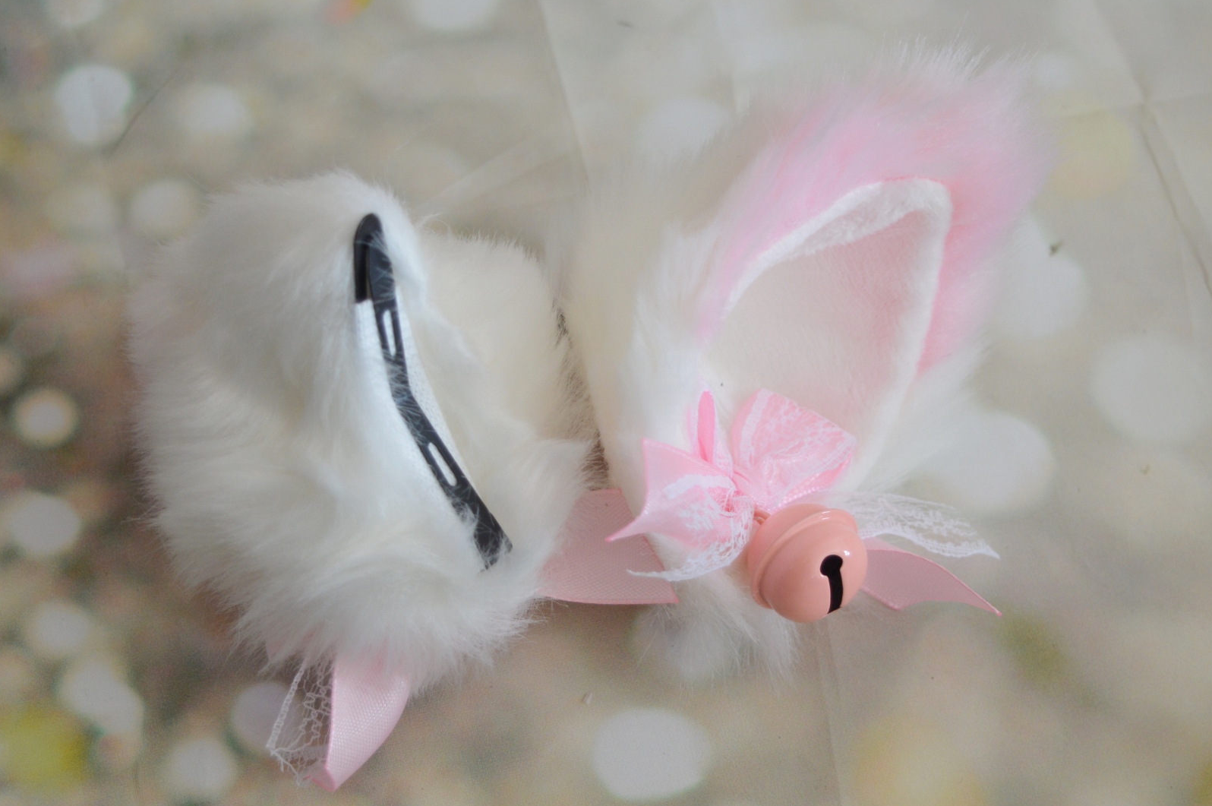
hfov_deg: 28.5
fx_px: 2388
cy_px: 442
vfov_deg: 19.1
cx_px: 582
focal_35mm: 71
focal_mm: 34
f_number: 4.5
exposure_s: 1/80
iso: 400
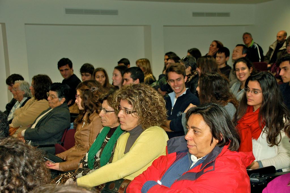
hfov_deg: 42.4
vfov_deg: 28.9
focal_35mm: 46
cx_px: 145
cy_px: 96
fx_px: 374
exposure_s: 1/90
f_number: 5.6
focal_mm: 31
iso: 400
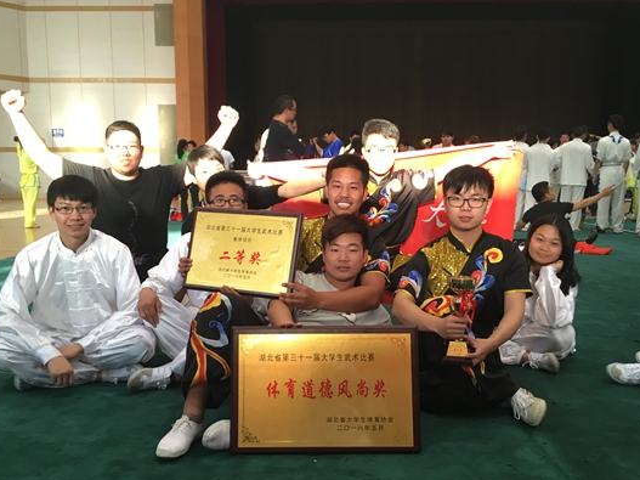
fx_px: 610
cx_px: 312
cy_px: 262
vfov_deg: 42.9
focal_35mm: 33
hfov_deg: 55.4
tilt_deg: -6.8
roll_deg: +0.7
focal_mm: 4.15
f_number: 2.2
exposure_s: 1/33
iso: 64
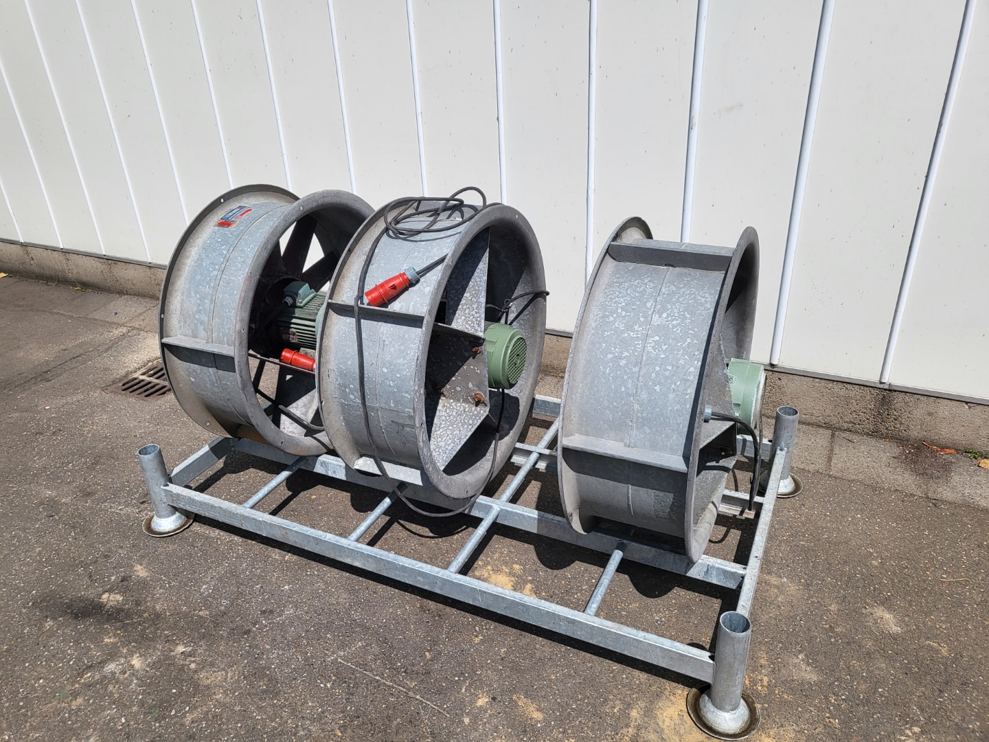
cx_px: 494
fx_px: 743
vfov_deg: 53.1
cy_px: 371
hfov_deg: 67.3
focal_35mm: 26
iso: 50
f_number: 1.8
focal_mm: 4.25
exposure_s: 1/5220
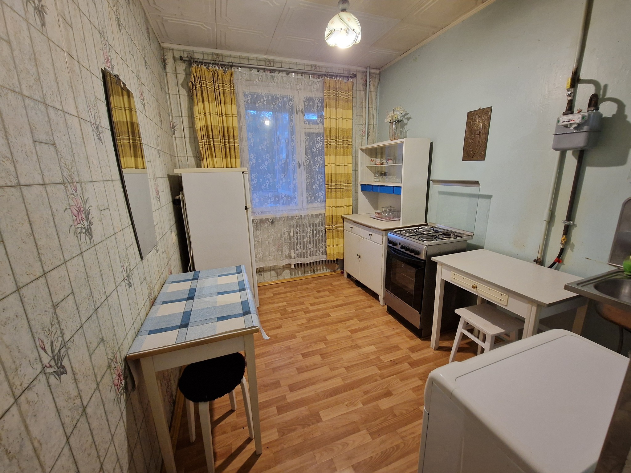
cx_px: 316
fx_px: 237
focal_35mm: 13
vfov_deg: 89.9
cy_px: 236
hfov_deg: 106.2
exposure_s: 1/33
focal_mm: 2.2
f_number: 2.2
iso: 640
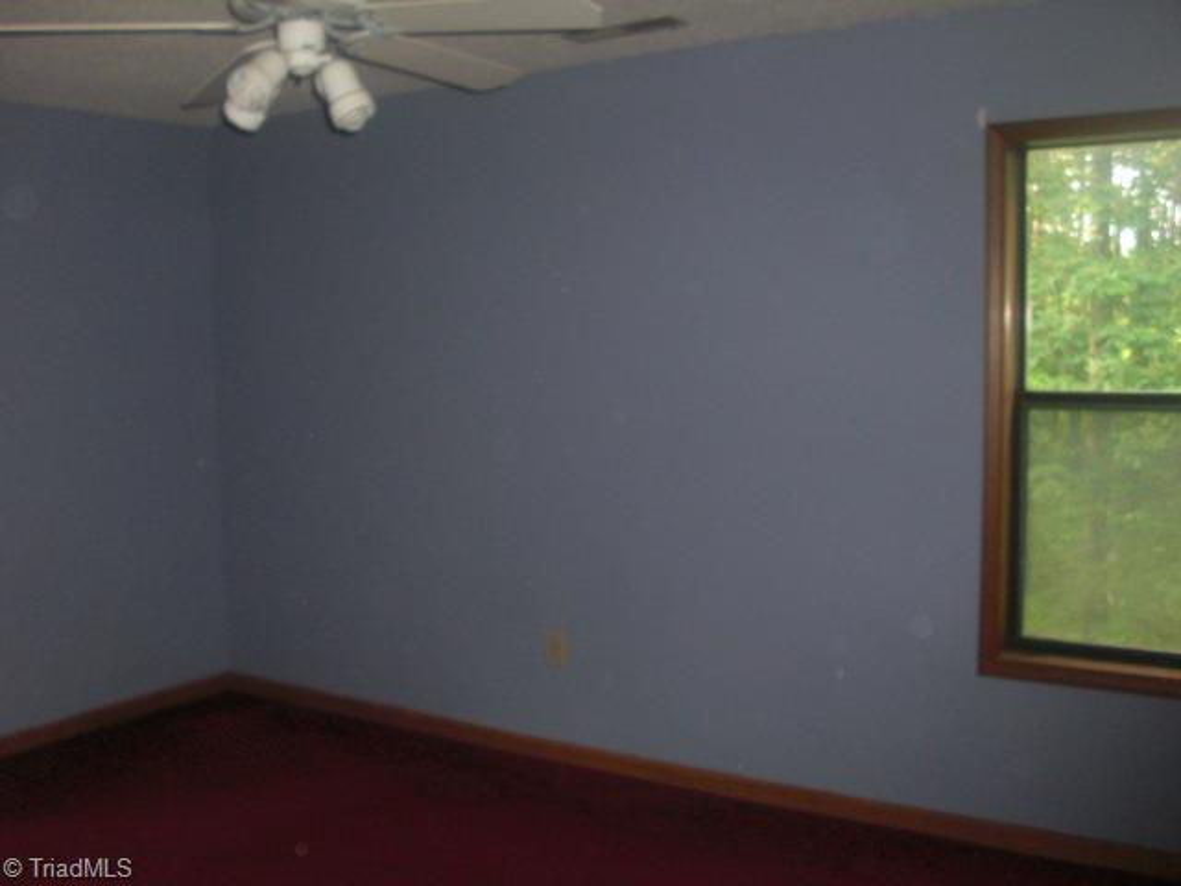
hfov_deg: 51.4
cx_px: 590
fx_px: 1228
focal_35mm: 36
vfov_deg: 39.7
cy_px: 443
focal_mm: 6.3
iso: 200
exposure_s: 1/60
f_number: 2.8
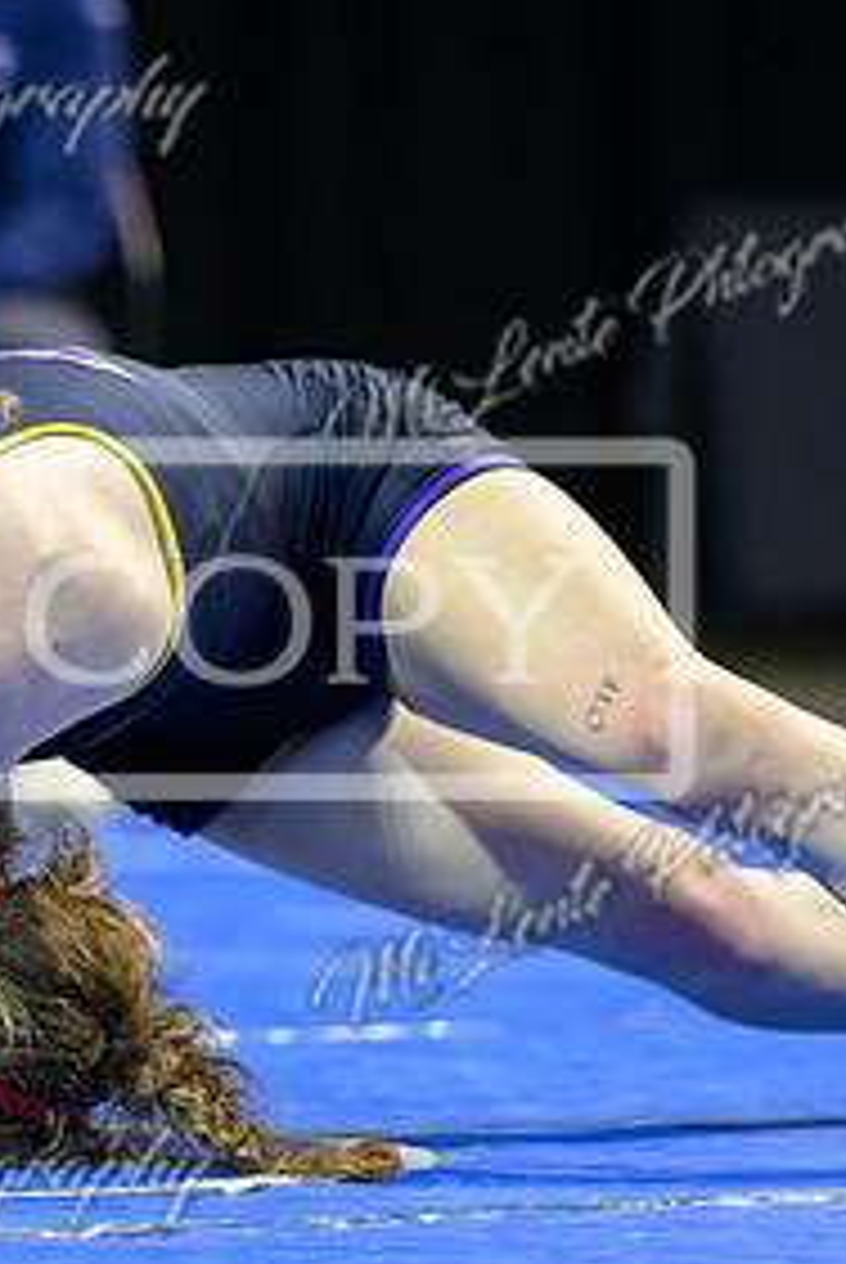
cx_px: -252
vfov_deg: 4.3
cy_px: 770
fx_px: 16666
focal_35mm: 474
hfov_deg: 2.9
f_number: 2.8
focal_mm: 185
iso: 3200
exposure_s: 1/800
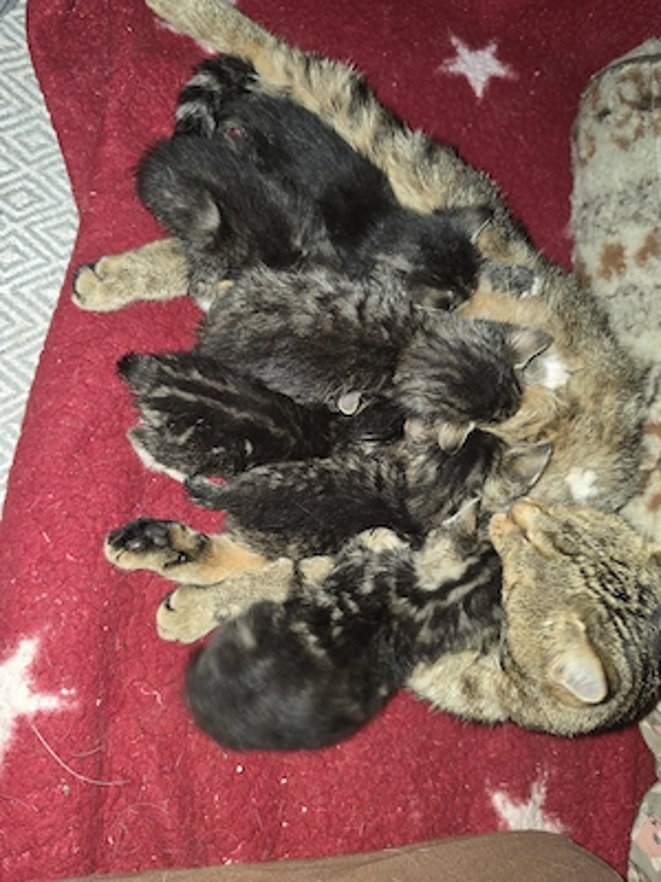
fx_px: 586
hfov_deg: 58.9
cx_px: 330
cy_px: 441
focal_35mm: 23
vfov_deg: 73.9
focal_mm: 6.5
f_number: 1.4
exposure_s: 1/28.6
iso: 50
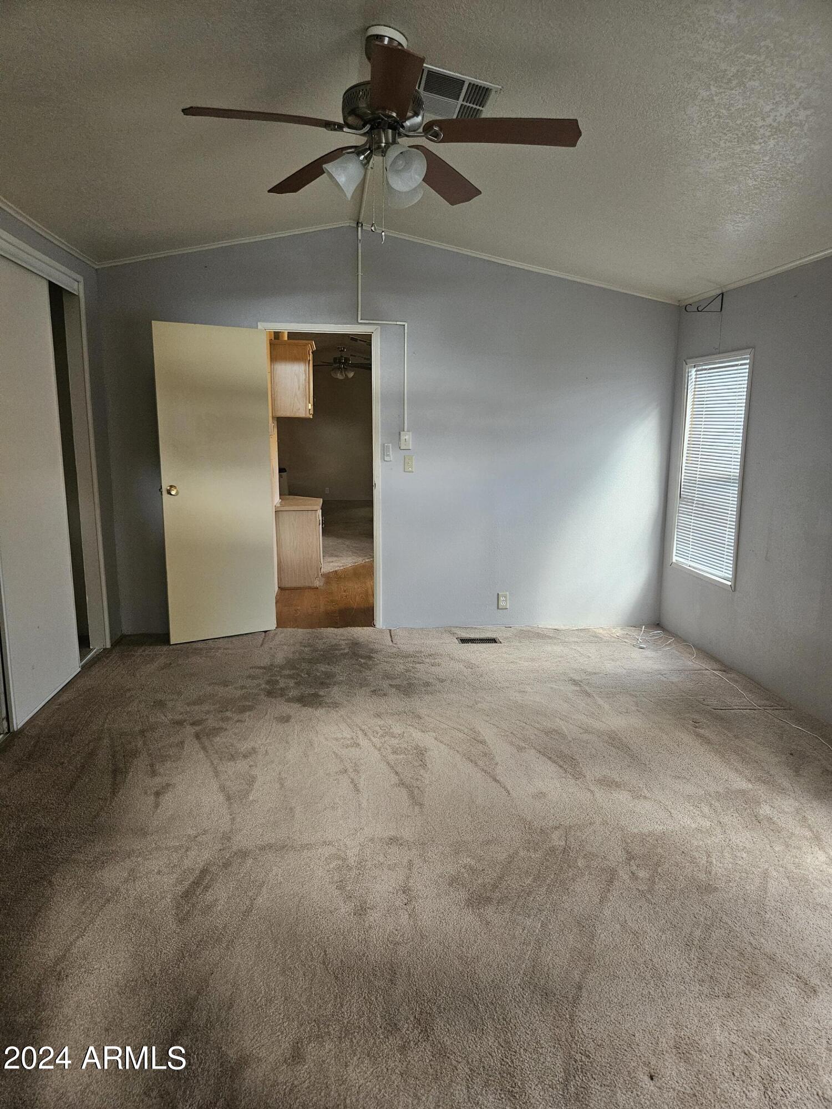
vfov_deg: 73.9
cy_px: 554
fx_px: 737
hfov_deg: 58.9
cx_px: 416
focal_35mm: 23
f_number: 1.8
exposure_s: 1/120
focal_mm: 5.4
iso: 500
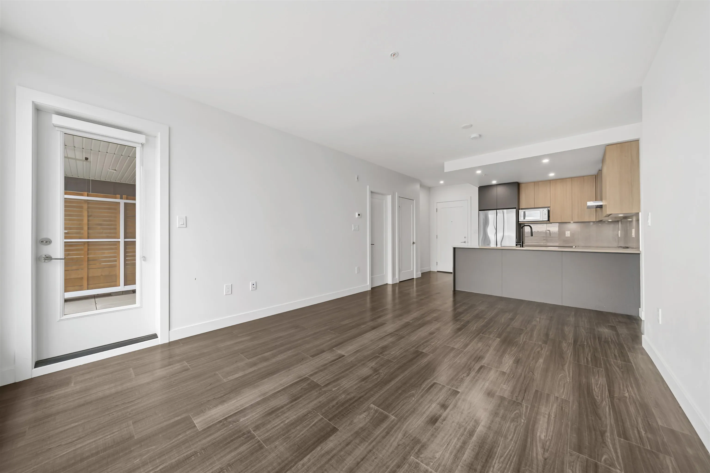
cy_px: 236
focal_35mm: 12
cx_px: 355
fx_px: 237
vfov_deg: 90.0
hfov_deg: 112.6
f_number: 8
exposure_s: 1/13
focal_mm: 12
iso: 400
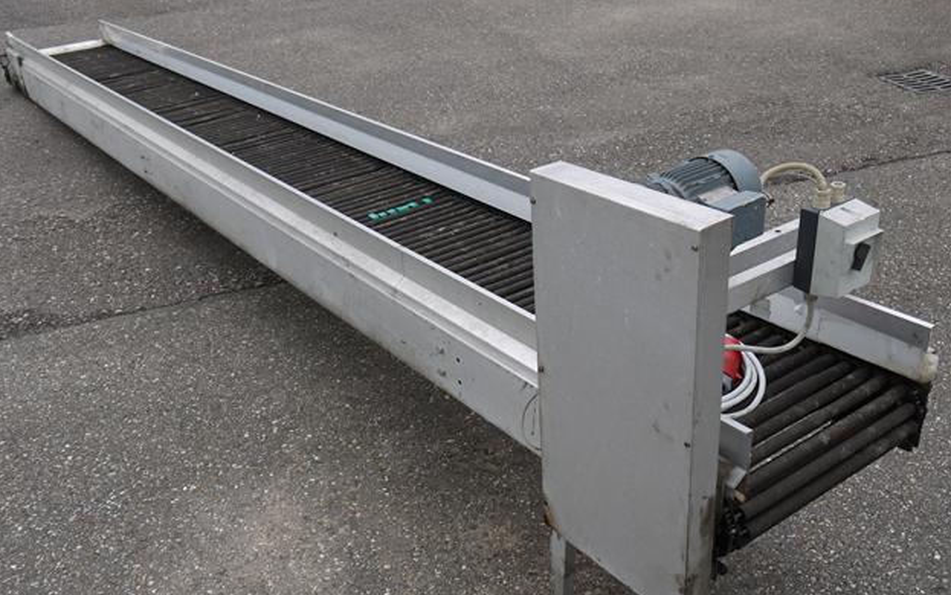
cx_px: 464
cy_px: 330
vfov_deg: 34.4
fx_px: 959
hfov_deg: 52.7
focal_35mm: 37
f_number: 5.6
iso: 100
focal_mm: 17
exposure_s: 1/200
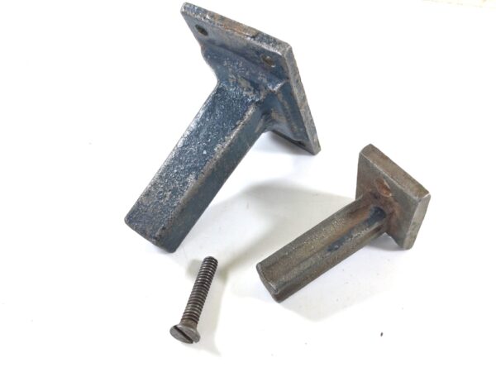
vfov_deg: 45.4
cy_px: 186
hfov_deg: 58.4
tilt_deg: -50.1
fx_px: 444
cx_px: 248
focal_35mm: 31
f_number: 2.4
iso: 32
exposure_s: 1/100
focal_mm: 3.3
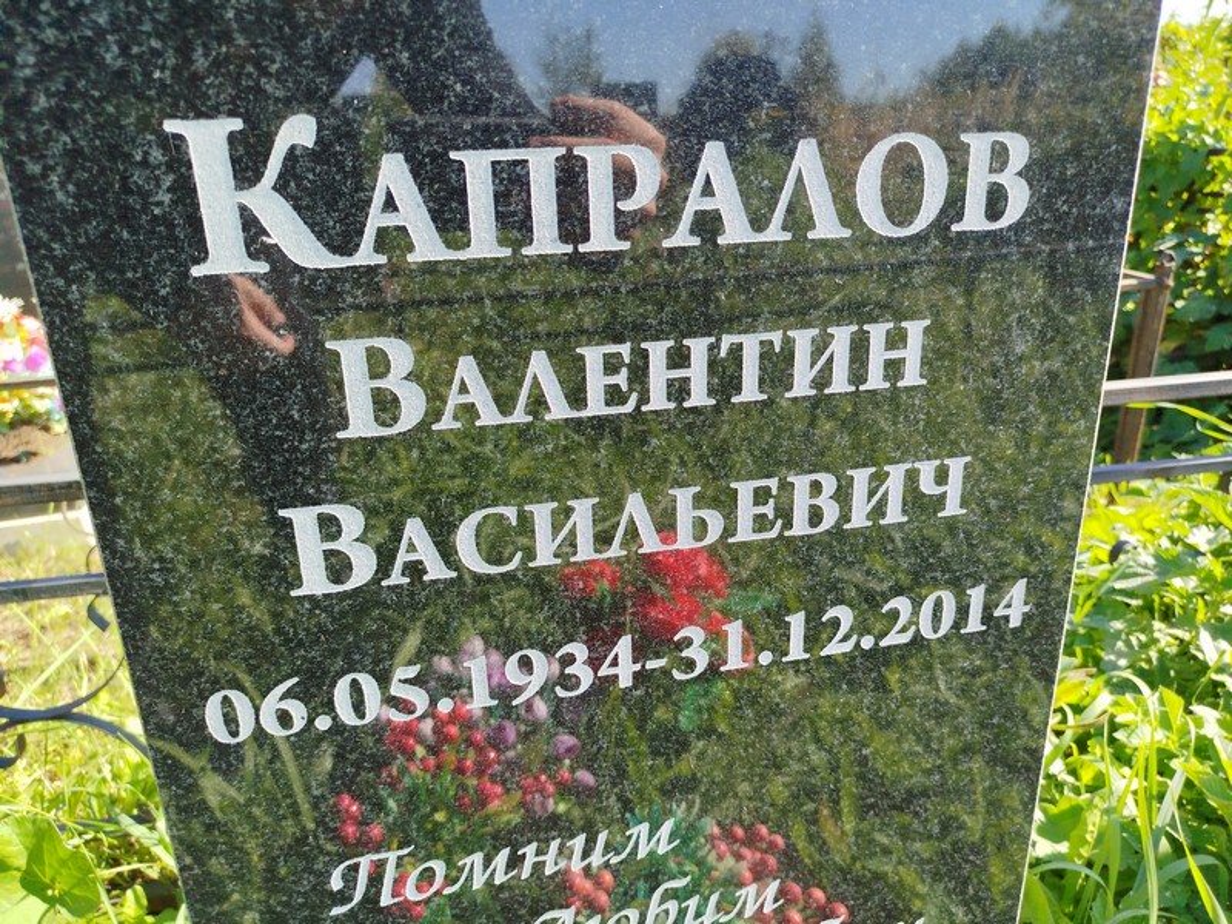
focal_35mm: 24
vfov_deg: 56.8
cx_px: 616
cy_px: 462
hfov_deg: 71.6
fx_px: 854
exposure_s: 1/232
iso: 50
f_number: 1.7
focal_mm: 5.31
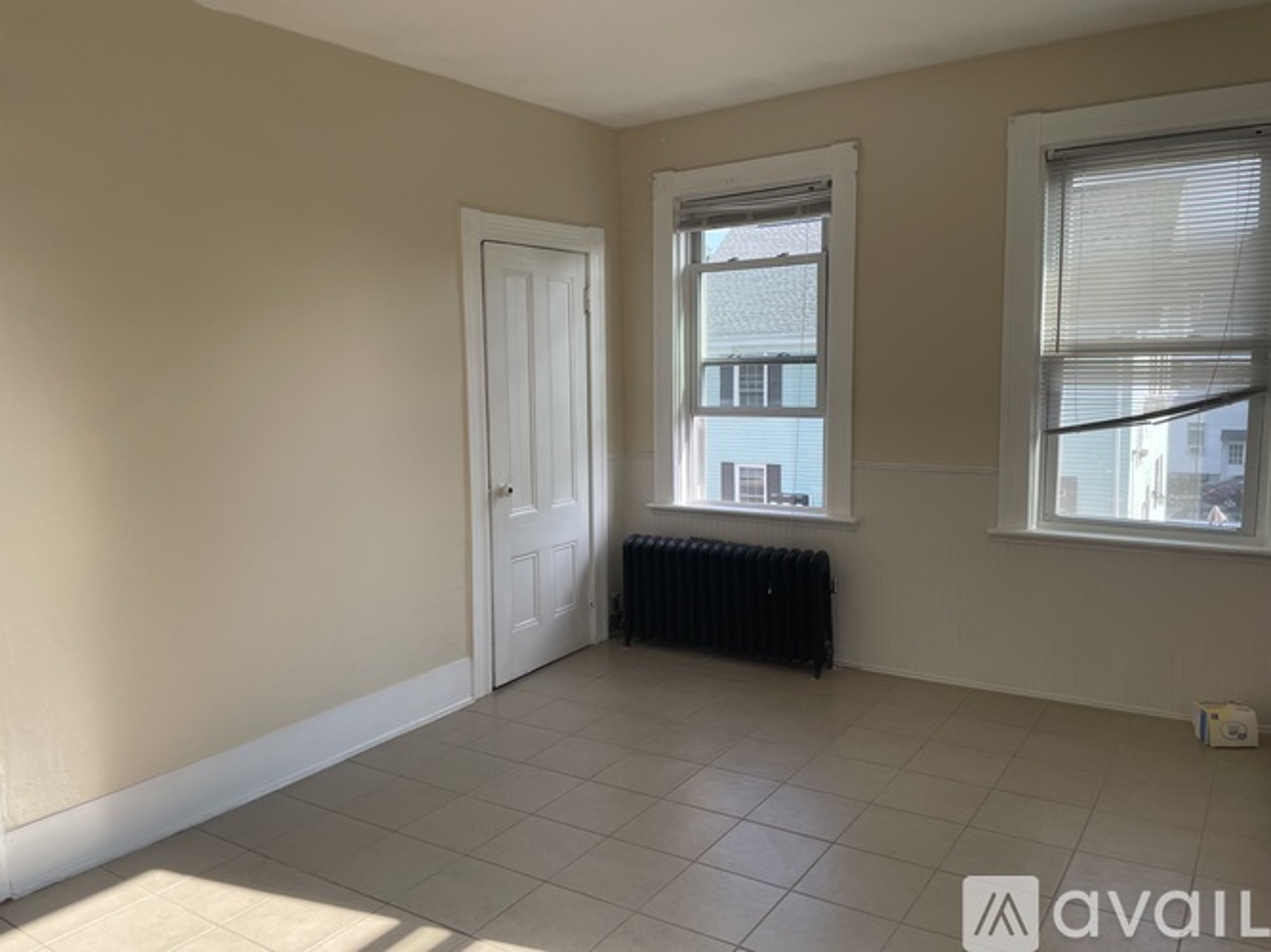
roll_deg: +1.1
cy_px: 476
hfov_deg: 67.3
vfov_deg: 53.0
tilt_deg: -5.2
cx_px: 636
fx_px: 954
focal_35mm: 26
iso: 32
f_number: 1.6
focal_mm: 4.2
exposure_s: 1/318
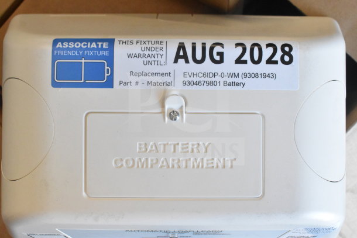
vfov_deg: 34.2
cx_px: 178
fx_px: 387
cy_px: 119
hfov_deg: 49.5
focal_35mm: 39
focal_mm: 26
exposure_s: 1/320
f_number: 9
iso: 6400
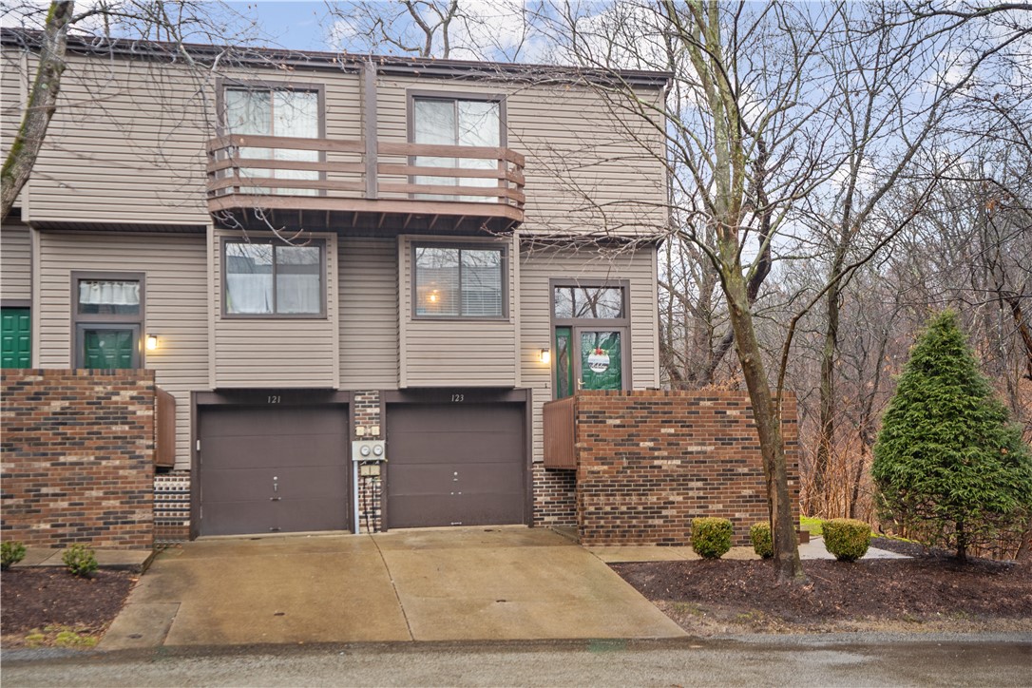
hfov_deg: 54.4
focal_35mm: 35
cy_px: 344
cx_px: 516
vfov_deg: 37.9
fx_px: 1003
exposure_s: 1/40
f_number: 2.8
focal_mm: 35
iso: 160
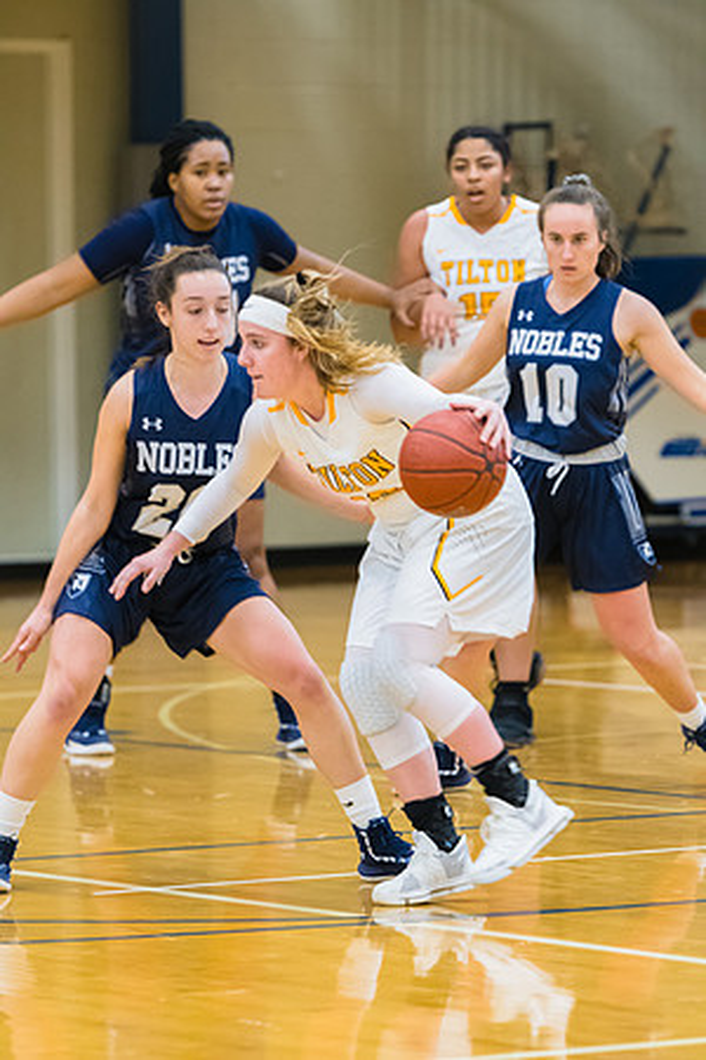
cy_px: 530
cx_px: 353
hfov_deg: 6.1
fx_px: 6618
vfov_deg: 9.1
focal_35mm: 225
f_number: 3.2
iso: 3200
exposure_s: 1/400
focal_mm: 150
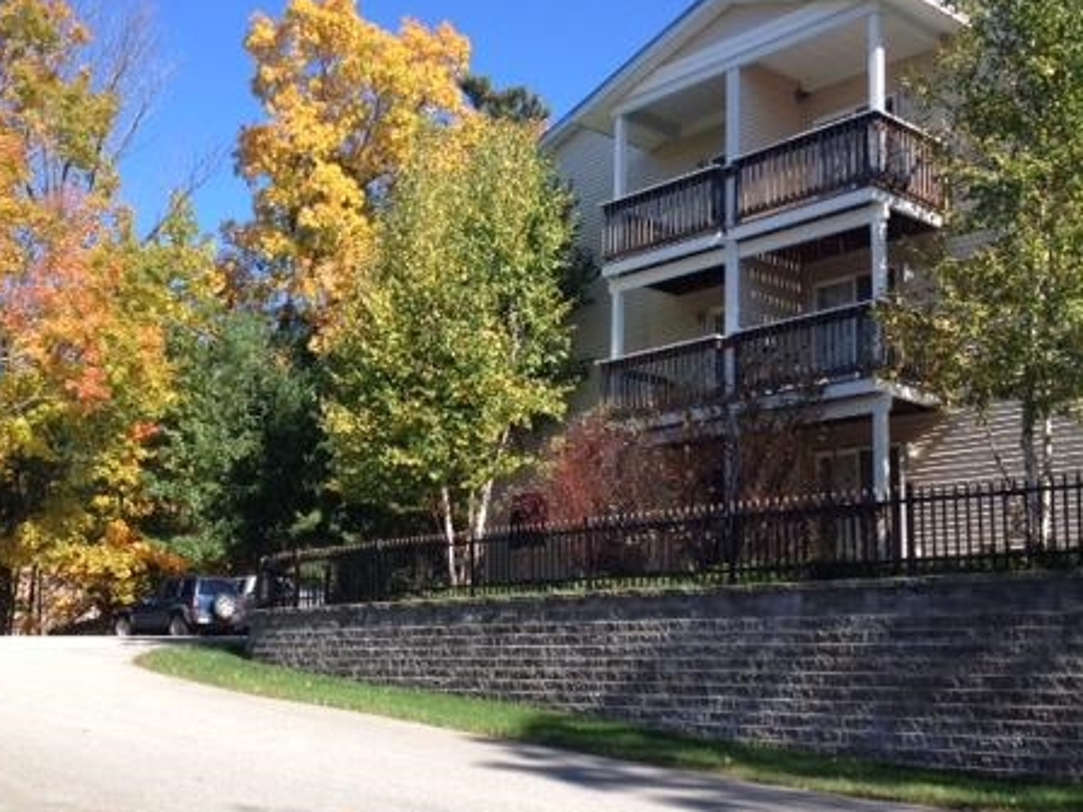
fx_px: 1564
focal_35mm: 50
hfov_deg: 38.0
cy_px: 442
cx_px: 430
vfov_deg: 29.1
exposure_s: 1/863
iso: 50
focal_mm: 4.28
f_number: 2.4
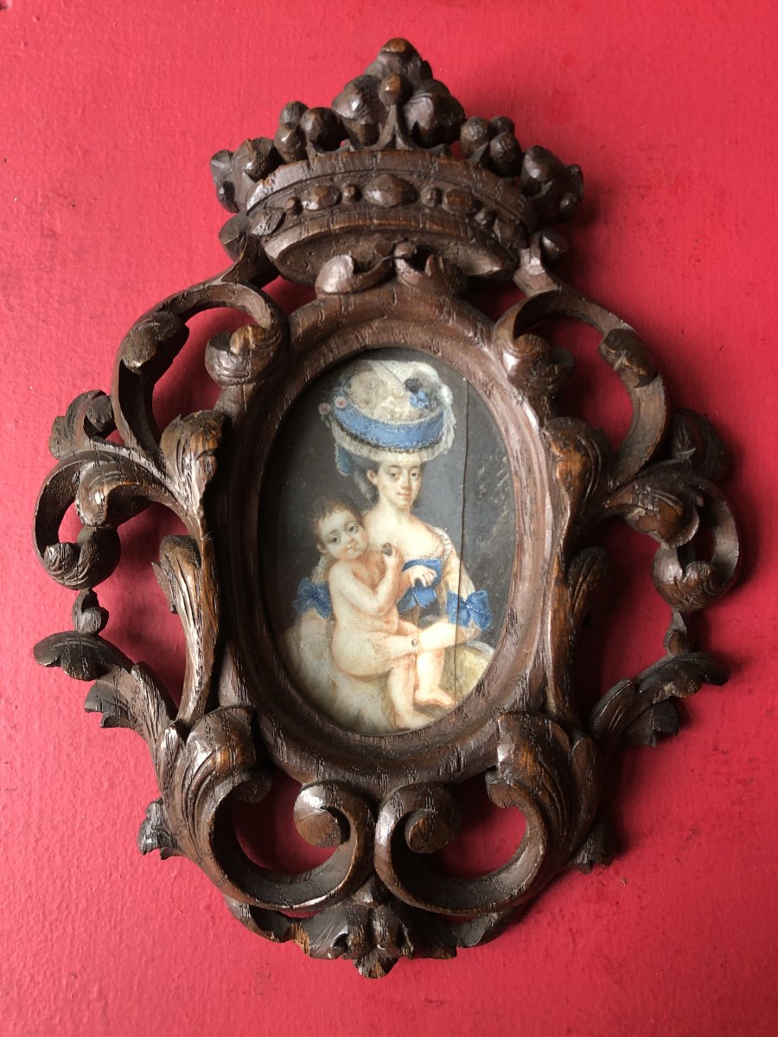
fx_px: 839
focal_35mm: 28
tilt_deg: -83.2
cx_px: 389
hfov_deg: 49.7
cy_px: 518
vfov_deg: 63.4
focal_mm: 4
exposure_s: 1/20
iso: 40
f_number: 1.8
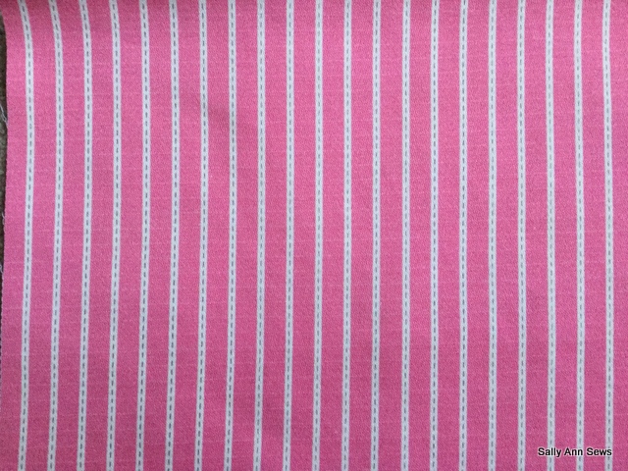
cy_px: 236
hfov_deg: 58.4
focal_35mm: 31
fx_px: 562
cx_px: 314
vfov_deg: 45.4
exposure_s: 1/33
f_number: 2.4
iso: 160
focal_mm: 3.3
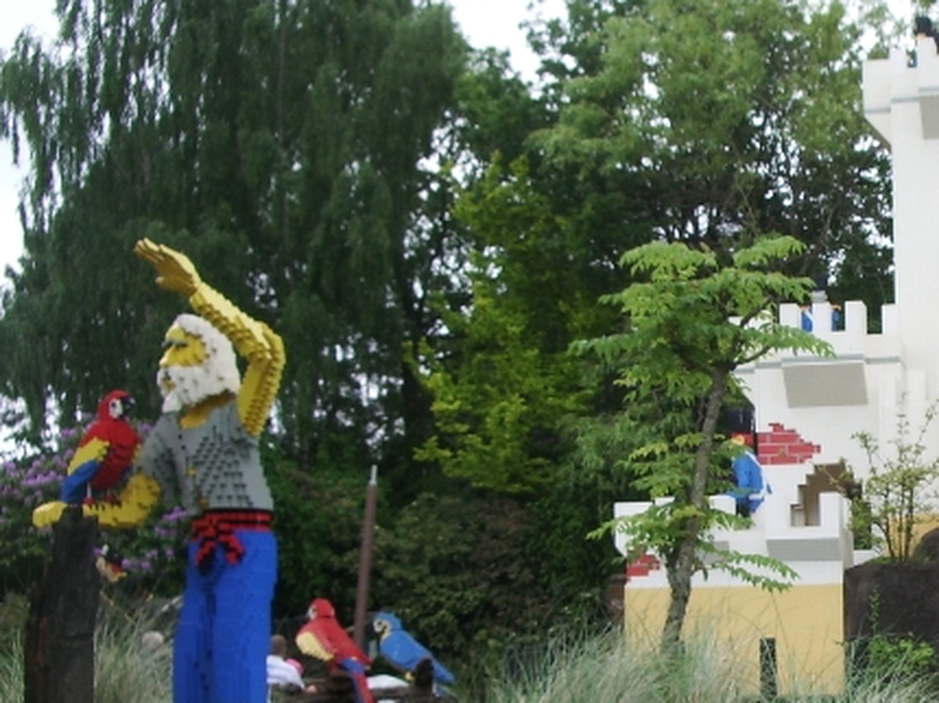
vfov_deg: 20.0
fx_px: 1979
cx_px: 843
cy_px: 498
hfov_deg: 25.8
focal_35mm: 73
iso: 50
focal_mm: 5.8
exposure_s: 1/160
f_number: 4.3
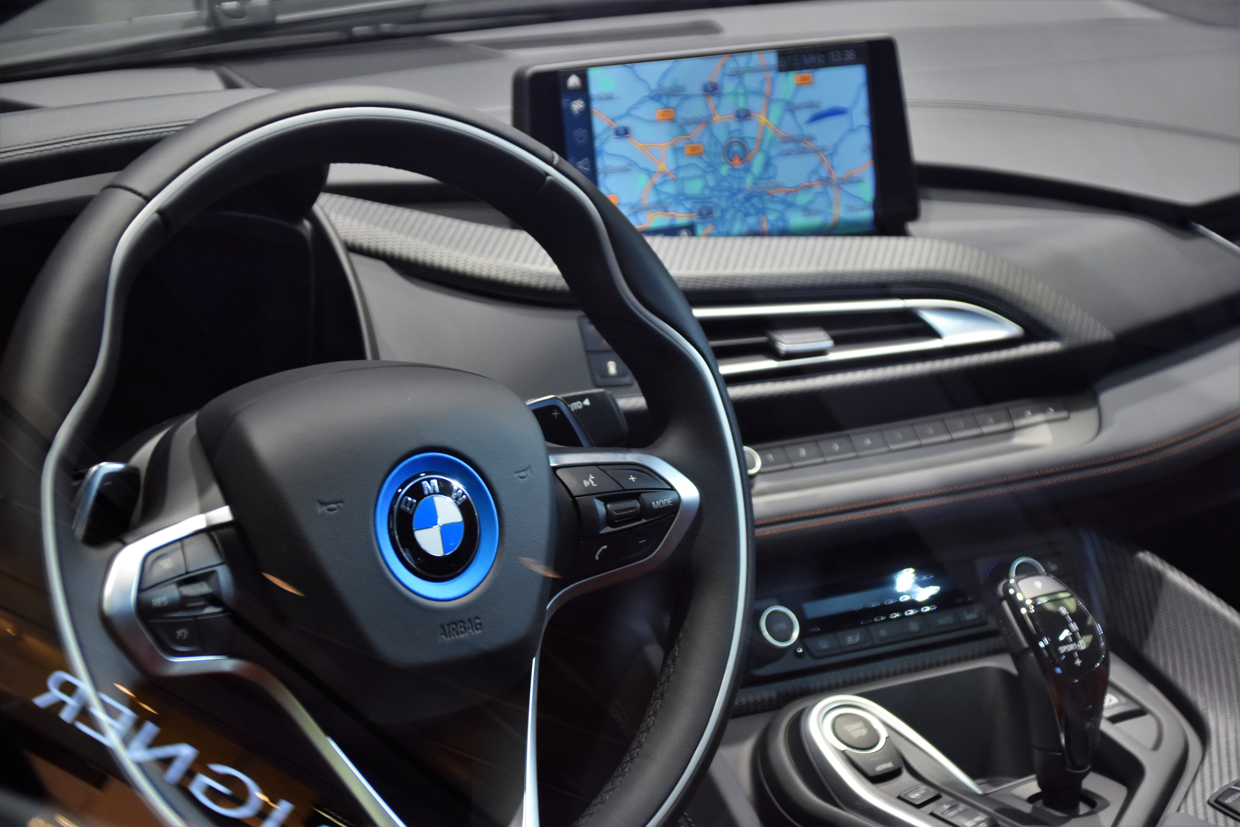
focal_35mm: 87
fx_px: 2996
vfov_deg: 15.7
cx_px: 620
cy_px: 414
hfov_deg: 23.4
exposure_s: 1/60
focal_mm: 58
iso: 900
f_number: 5
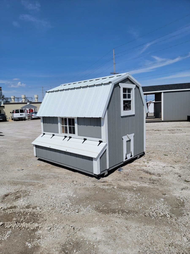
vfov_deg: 71.6
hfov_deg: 56.8
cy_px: 127
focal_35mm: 24
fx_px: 176
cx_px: 95
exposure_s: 1/2953
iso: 16
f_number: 1.8
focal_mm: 6.7
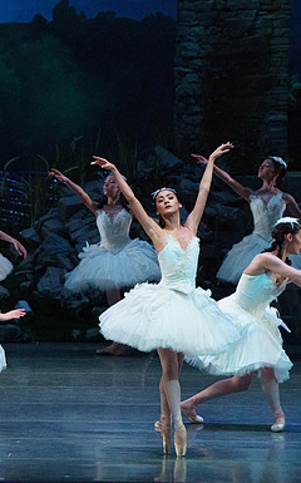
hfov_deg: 3.1
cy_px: 242
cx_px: -5
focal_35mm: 429
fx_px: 5641
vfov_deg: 4.9
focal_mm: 279
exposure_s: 1/250
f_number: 5.6
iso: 8000
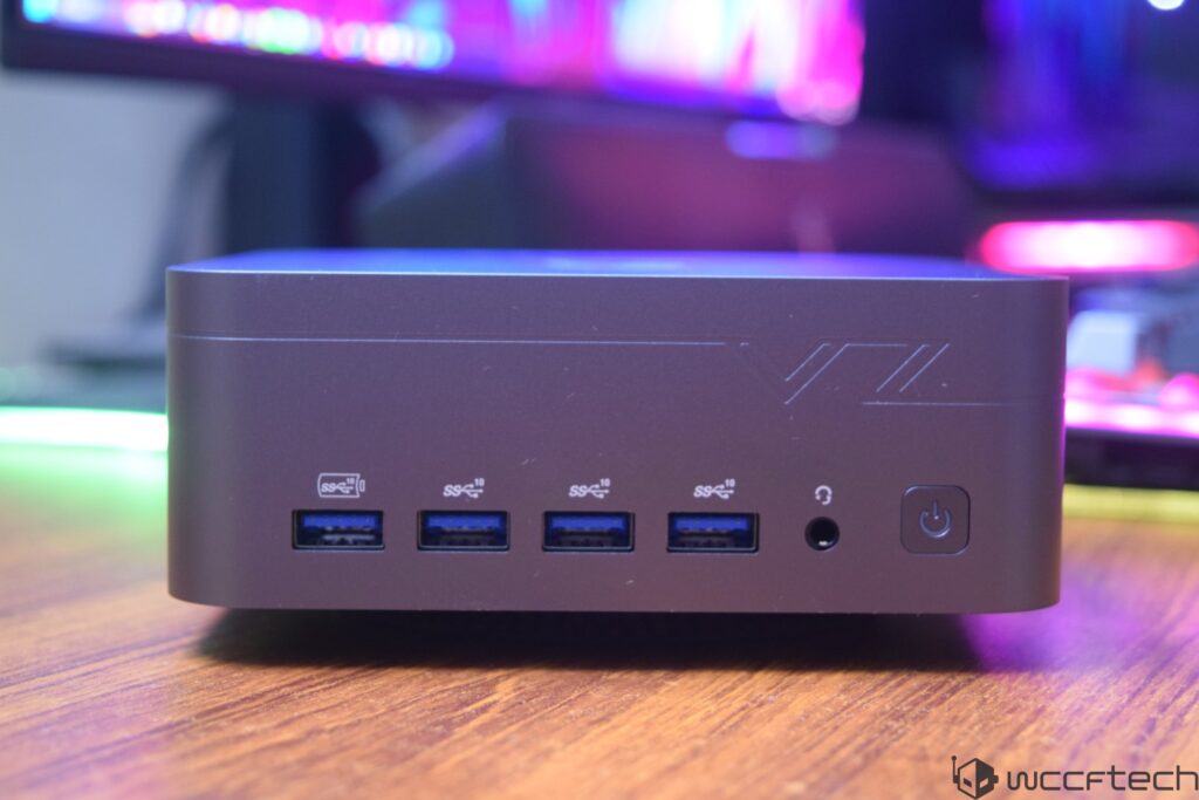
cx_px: 600
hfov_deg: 28.1
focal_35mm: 72
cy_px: 400
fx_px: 2398
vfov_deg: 18.9
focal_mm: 48
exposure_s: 1/8
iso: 1600
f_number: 5.6
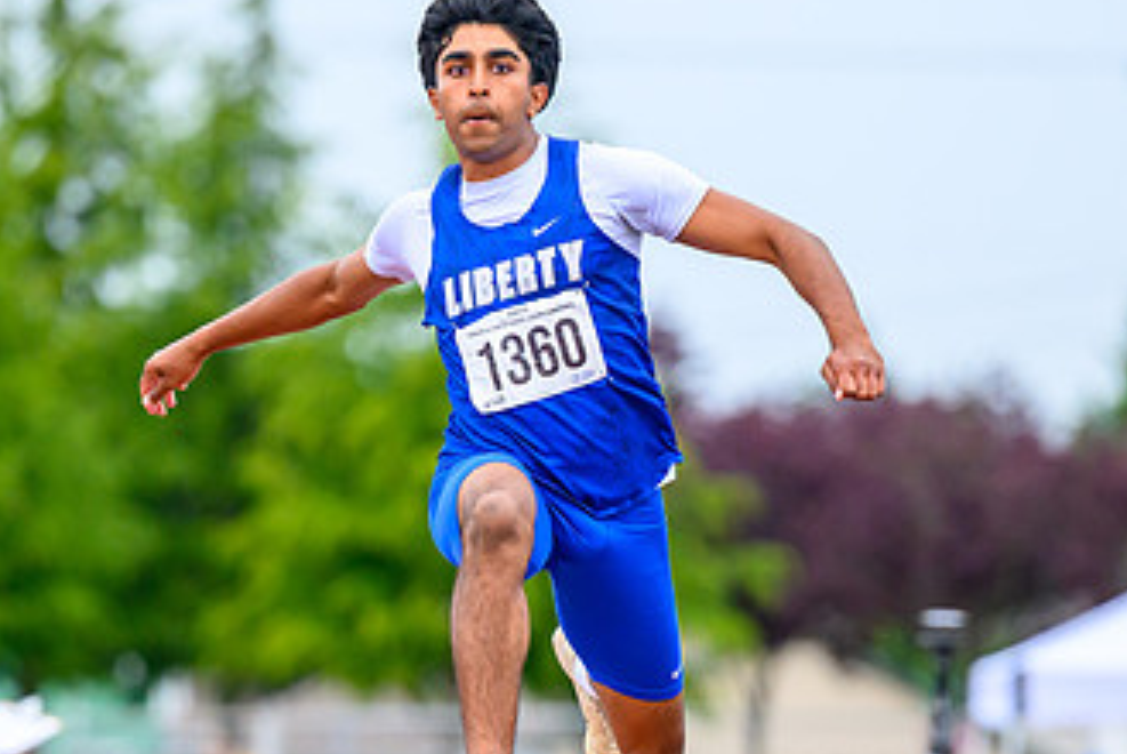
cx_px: 455
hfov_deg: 4.4
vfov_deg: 2.9
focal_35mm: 468
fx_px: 14664
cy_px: 548
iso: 720
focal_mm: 200
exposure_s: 1/2500
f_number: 3.2
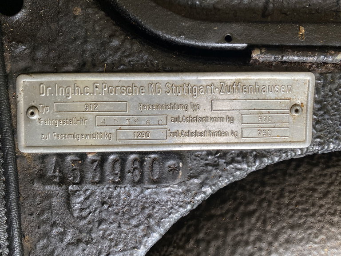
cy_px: 128
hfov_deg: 67.3
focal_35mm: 26
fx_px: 256
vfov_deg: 53.1
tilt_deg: -84.4
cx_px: 170
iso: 160
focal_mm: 4.25
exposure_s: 1/50
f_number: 1.8
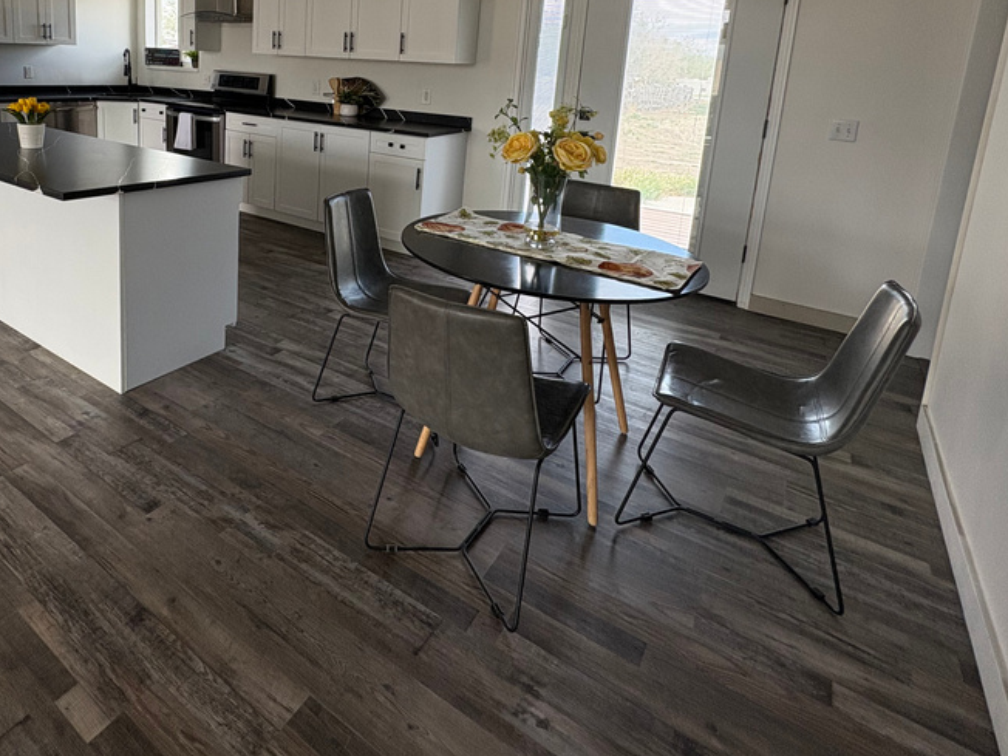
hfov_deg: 74.1
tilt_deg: -9.7
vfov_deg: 57.3
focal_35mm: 22
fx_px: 641
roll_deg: -2.3
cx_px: 337
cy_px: 169
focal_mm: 2.22
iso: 125
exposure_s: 1/127
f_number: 2.2
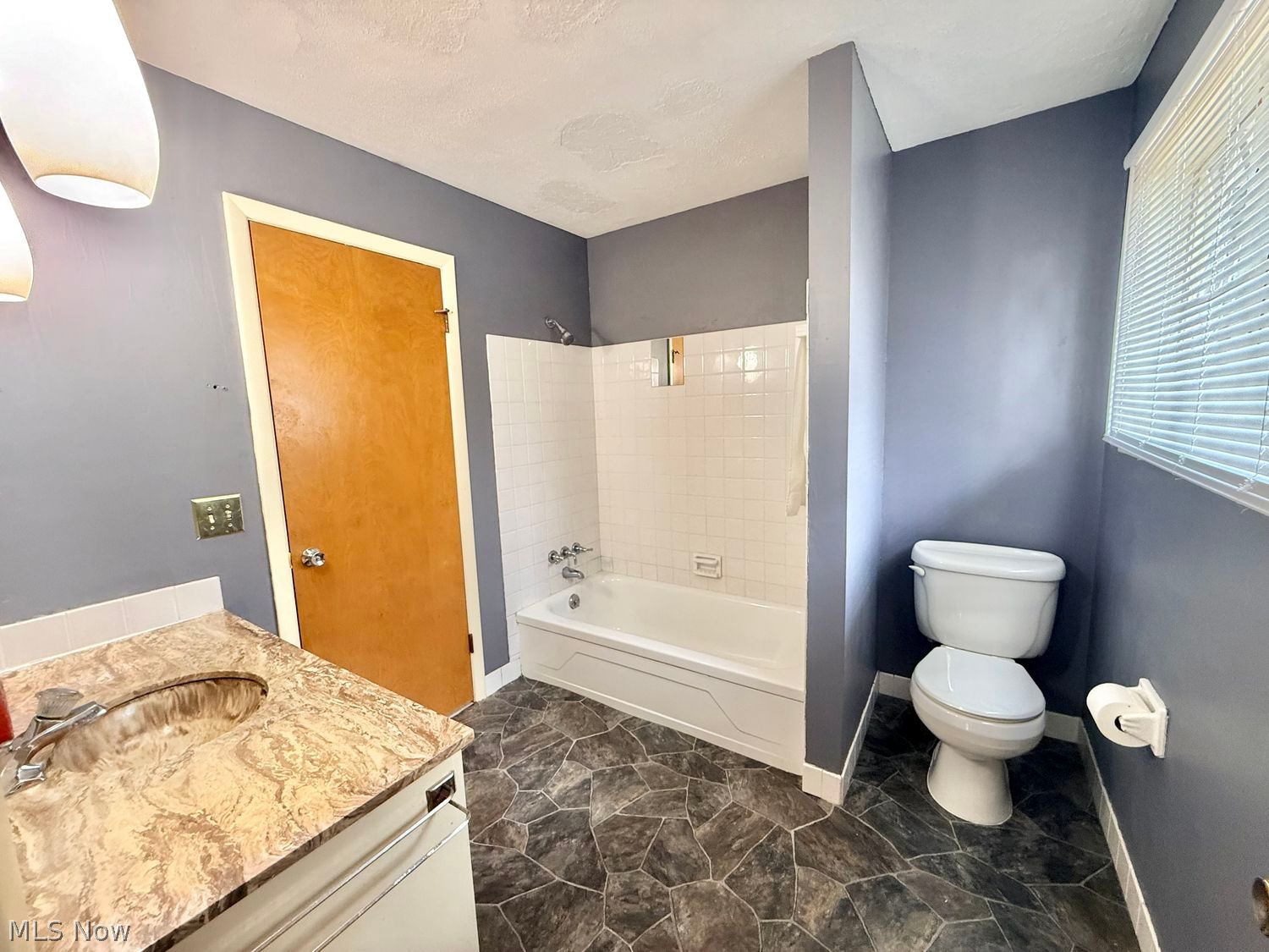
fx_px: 513
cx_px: 634
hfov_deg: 102.1
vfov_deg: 85.7
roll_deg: +1.7
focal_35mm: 14
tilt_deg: -7.5
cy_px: 476
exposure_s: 1/60
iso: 250
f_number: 2.2
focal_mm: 2.22
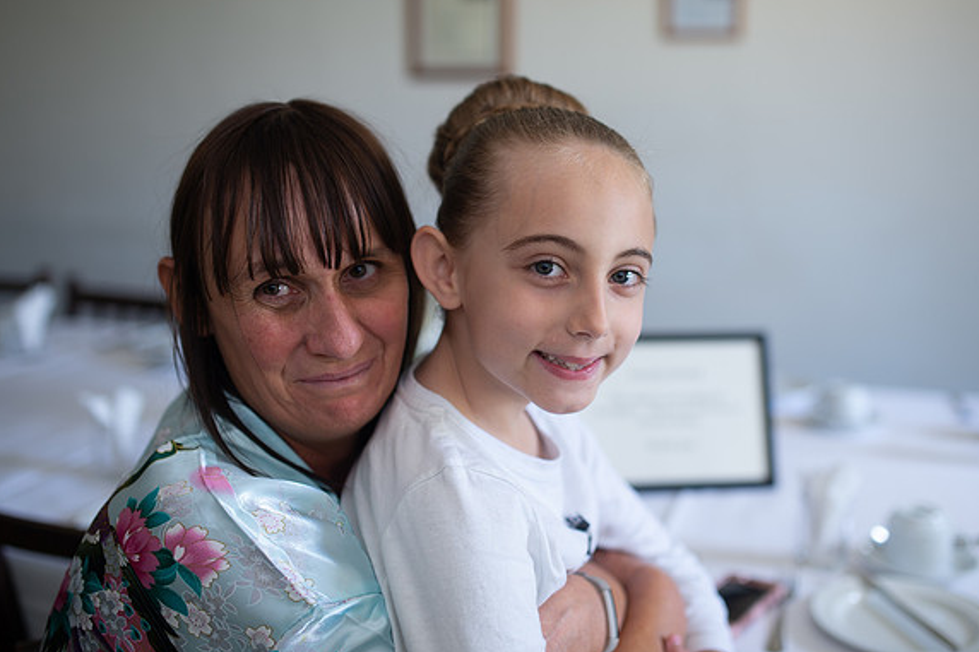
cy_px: 292
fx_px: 1087
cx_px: 551
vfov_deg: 33.4
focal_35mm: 40
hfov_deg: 48.4
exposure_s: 1/100
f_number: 2
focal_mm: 35
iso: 200
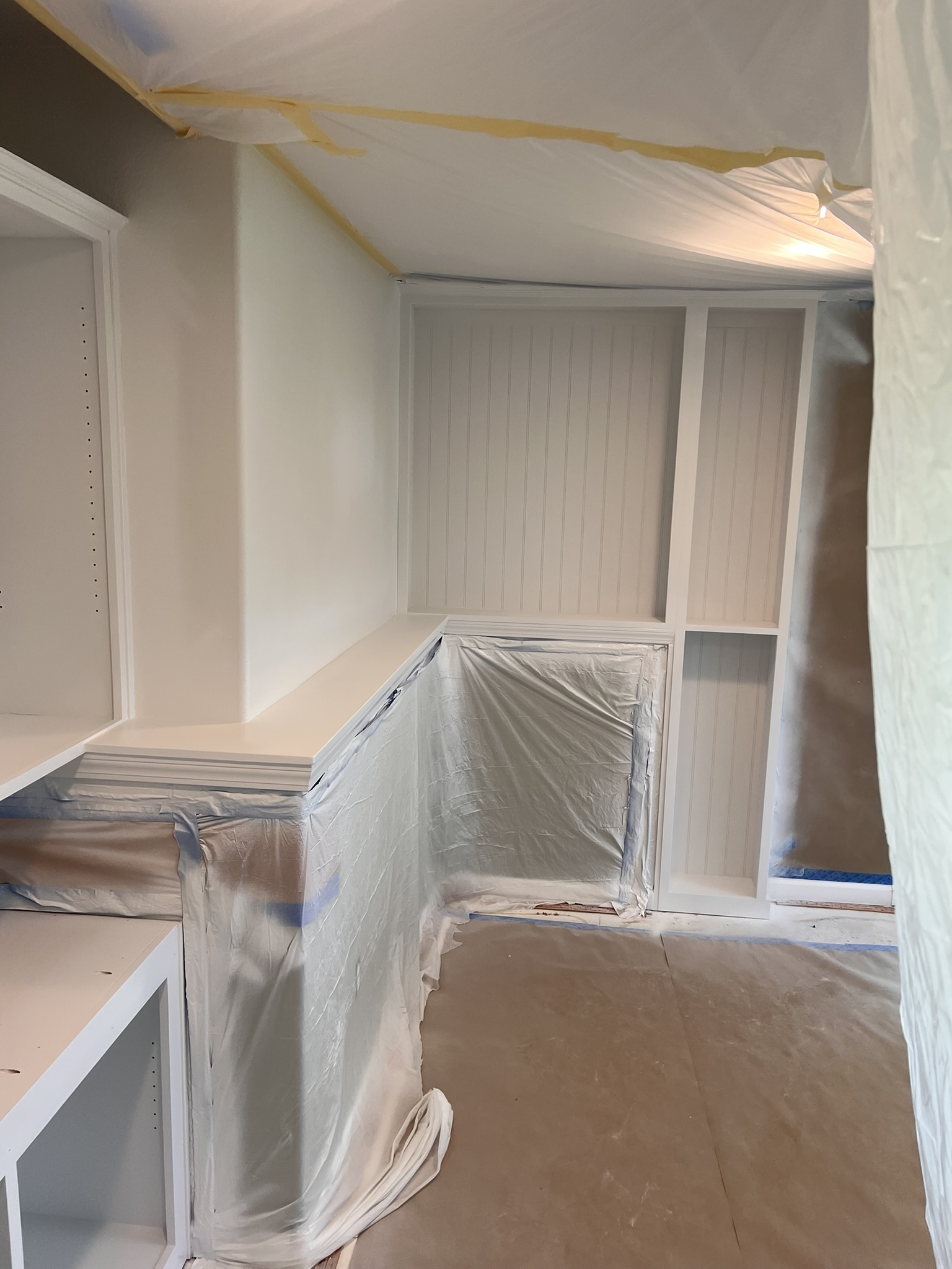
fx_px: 953
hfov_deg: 53.1
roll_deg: +0.3
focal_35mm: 26
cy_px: 634
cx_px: 476
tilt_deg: -13.0
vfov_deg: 67.3
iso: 100
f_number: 1.5
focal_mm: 5.7
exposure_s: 1/120
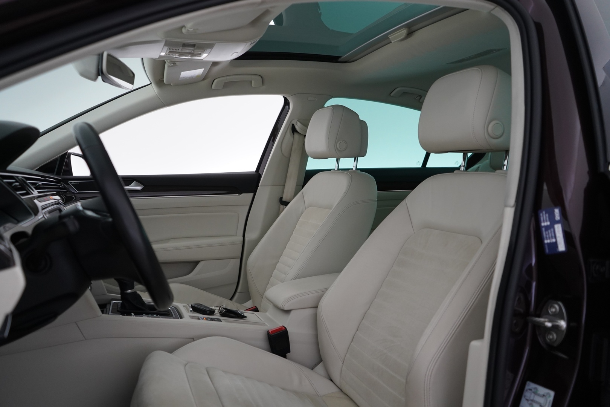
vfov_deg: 46.4
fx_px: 474
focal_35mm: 28
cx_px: 305
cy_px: 204
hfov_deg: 65.5
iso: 1600
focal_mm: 28
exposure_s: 1/60
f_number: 3.5
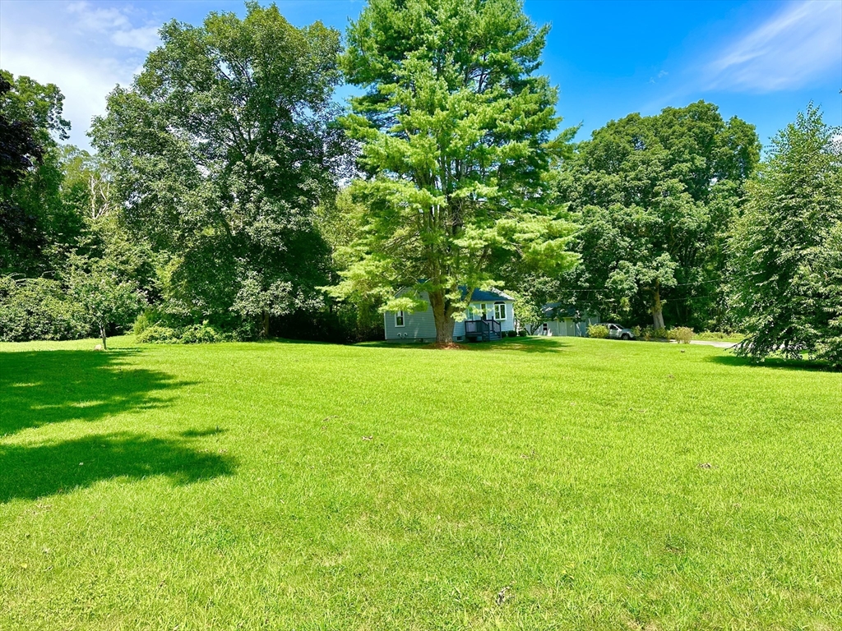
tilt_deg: +0.0
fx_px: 584
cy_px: 316
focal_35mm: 24
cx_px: 421
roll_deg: +2.8
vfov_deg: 56.8
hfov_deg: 71.6
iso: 80
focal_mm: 6.86
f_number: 1.78
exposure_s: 1/2155
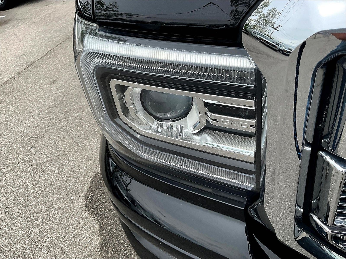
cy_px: 130
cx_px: 173
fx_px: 290
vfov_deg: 48.2
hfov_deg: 61.7
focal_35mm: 29
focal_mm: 3
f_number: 1.8
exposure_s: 1/997
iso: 25
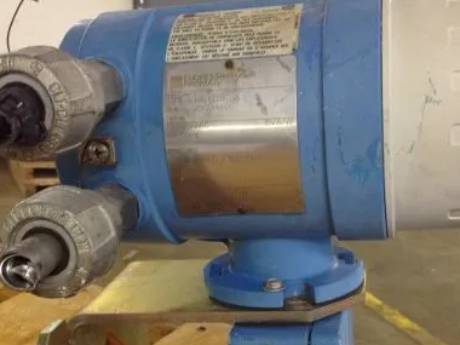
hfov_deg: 32.7
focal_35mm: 59
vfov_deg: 24.7
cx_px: 258
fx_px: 784
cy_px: 237
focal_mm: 4.28
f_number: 2.4
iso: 125
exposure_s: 1/20
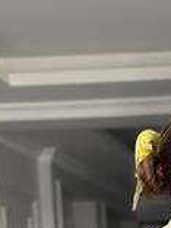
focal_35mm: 156
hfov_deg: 9.2
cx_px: 260
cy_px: 336
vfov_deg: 12.1
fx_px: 1028
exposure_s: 1/155
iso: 80
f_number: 1.78
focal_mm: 6.86
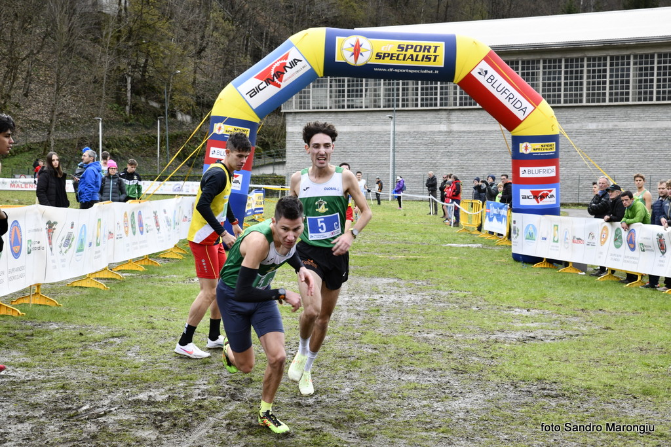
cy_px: 224
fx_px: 1305
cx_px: 336
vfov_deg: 19.5
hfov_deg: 28.8
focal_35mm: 70
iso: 1400
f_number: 13
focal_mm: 70
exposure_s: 1/320
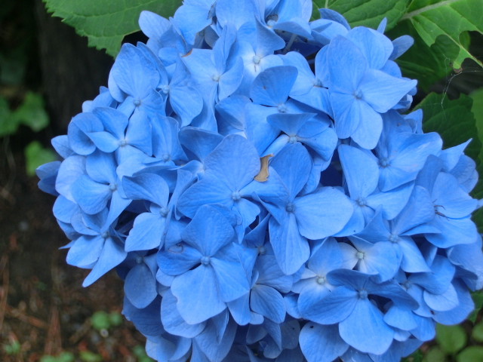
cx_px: 242
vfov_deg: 15.4
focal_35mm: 96
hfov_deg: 20.4
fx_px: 1339
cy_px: 181
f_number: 5.3
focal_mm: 17.06
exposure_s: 1/200
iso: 100
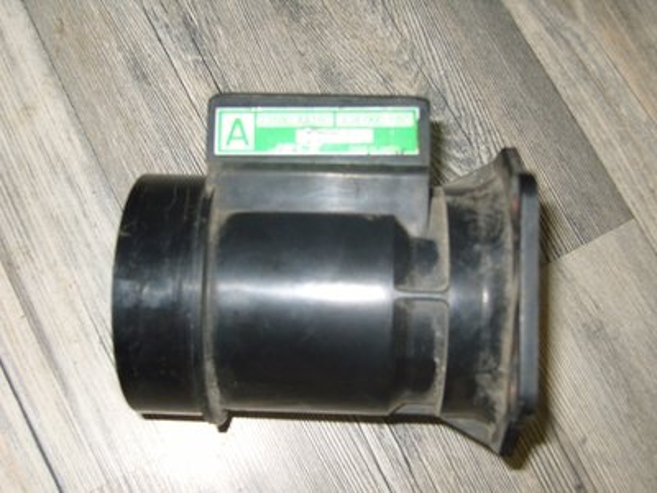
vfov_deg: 32.9
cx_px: 328
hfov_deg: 42.9
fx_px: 835
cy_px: 246
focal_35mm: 44
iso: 100
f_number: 3.1
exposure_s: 1/45
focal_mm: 9.2
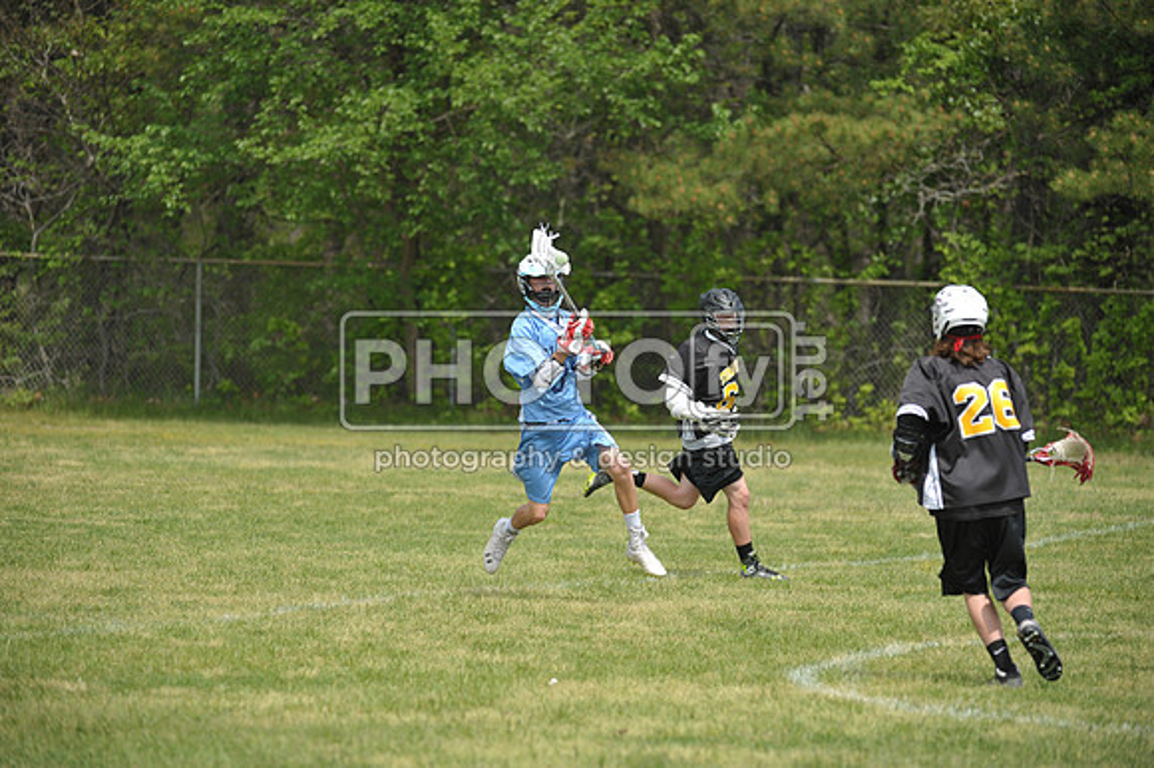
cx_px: 577
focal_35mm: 200
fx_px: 6407
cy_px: 384
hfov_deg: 10.3
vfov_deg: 6.9
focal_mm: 200
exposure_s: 1/3200
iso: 640
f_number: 4
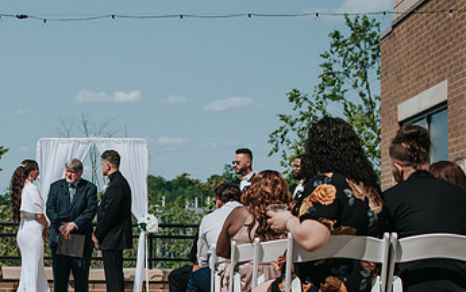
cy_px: 213
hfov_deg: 21.7
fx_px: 1194
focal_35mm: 94
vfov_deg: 13.9
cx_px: 77
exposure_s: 1/4000
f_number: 2.8
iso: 100
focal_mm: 35
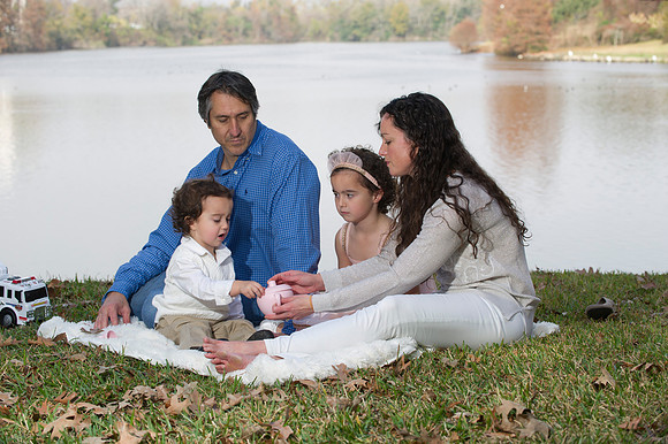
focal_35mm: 86
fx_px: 1595
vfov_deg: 15.9
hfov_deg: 23.7
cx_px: 334
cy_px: 222
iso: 200
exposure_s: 1/160
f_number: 5.6
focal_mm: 86
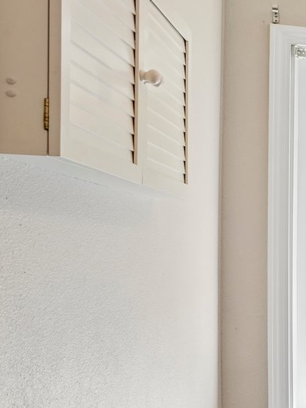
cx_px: 755
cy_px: 279
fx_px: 731
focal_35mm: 62
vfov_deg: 30.9
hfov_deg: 14.4
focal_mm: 17
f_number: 8
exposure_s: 1/50
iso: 400
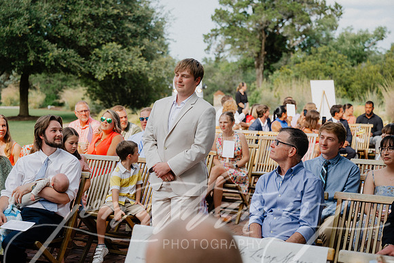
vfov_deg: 22.3
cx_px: 197
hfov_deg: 32.9
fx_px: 668
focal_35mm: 61
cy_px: 132
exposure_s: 1/500
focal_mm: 61
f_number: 3.5
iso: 64
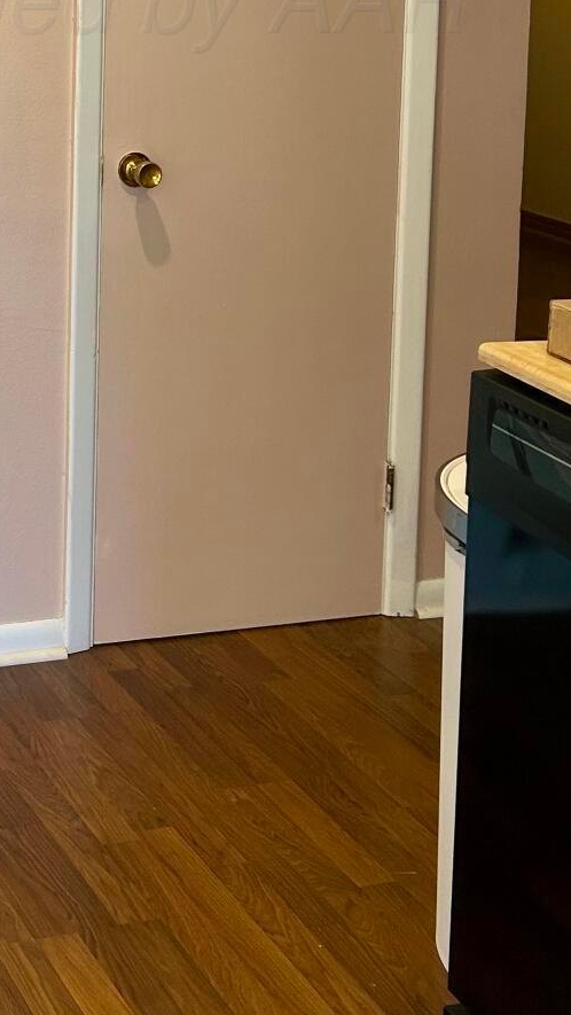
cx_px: -216
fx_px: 1722
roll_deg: -0.5
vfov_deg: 30.6
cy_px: 6
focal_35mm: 64
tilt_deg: -5.6
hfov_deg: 17.4
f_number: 1.5
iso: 100
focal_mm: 5.7
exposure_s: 1/120
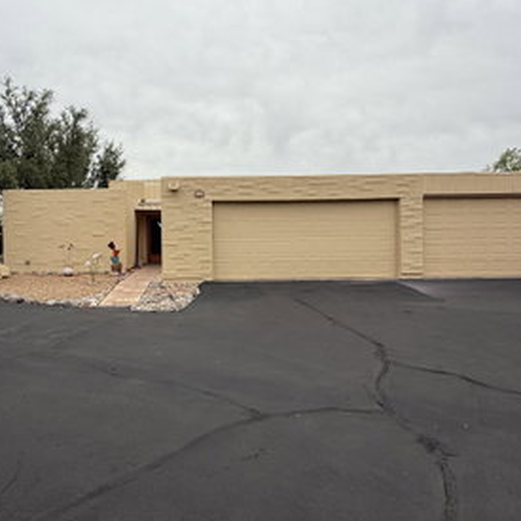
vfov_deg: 67.1
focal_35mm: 23
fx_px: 392
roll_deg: +0.0
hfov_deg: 66.4
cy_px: 237
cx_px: 199
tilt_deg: -0.5
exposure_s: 1/2410
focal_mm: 2.22
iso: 50
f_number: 2.2
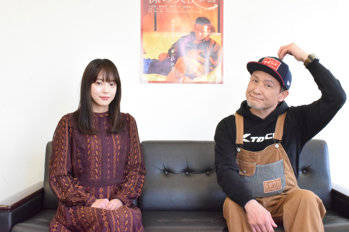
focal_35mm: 46
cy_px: 116
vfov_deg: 28.9
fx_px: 451
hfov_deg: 42.3
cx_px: 174
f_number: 22
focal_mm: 31
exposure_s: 1/50
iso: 12800
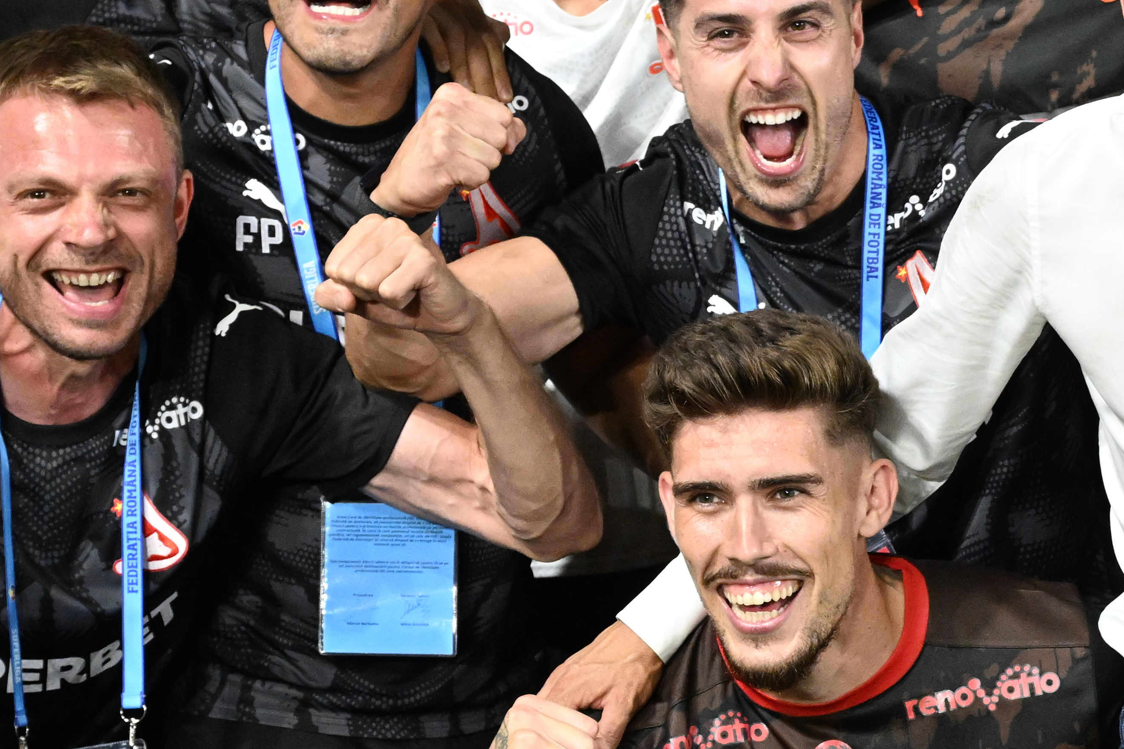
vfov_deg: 7.2
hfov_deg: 10.6
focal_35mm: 190
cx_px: 1374
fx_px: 5932
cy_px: 556
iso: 4000
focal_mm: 61
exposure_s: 1/1000
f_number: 5.6
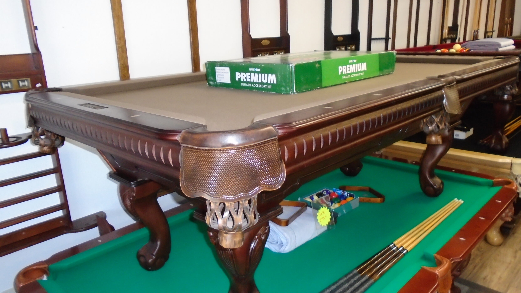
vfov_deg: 40.1
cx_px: 261
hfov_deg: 66.1
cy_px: 163
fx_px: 401
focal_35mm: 29
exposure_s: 1/30
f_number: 3.2
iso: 400
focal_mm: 4.6
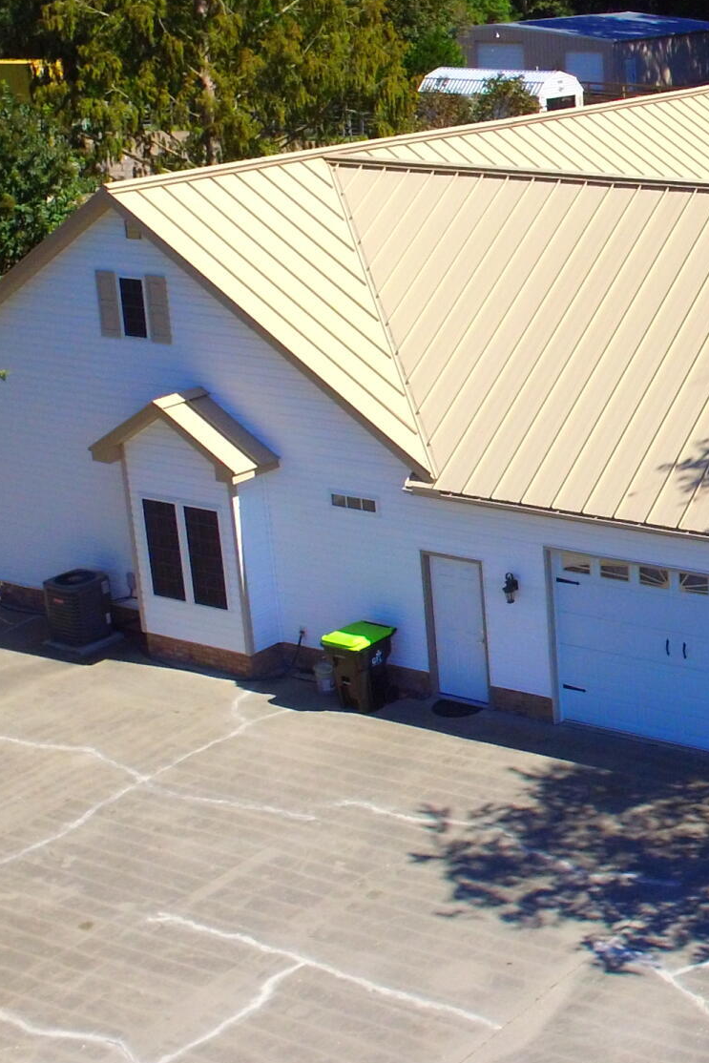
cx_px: 937
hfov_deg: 21.7
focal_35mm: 56
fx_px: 1654
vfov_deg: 35.6
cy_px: 479
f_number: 2.8
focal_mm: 3.61
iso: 100
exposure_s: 1/1167
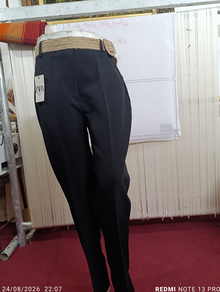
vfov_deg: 69.3
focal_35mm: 25
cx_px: 111
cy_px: 143
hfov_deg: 55.0
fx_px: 211
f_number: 1.6
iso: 1250
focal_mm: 6.14
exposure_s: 1/50
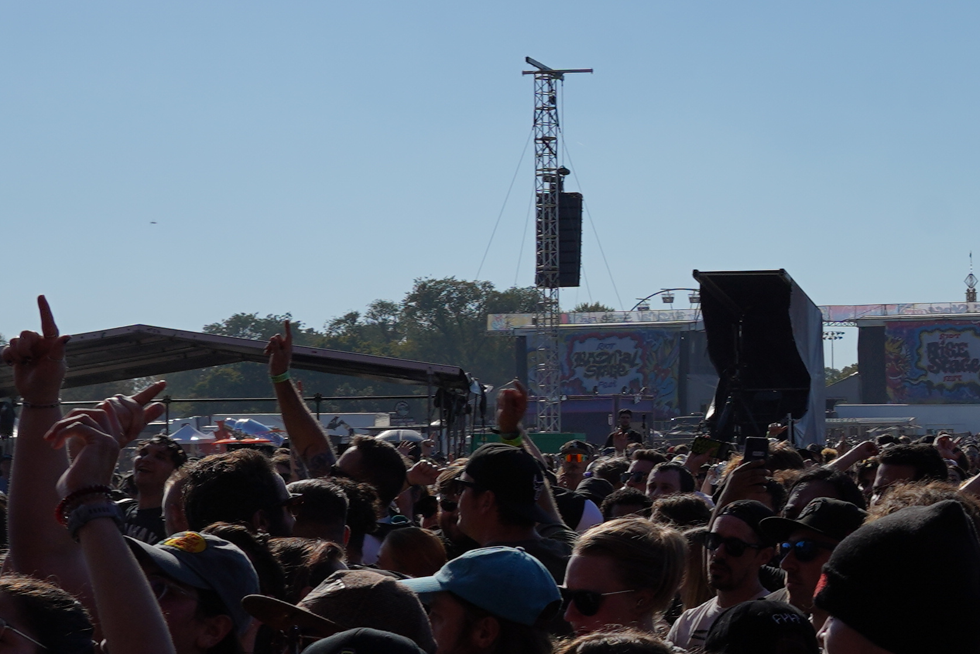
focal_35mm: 86
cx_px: 1170
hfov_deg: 21.9
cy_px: 335
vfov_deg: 15.9
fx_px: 2341
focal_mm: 24
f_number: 8
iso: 100
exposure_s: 1/800
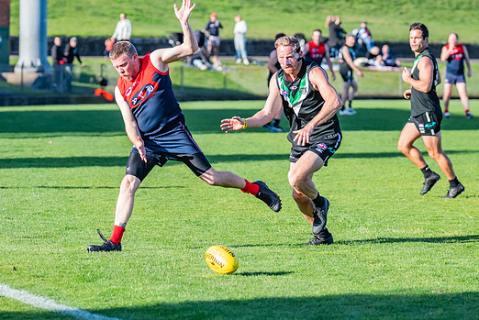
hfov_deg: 8.4
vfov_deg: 5.6
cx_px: 237
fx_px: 3262
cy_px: 125
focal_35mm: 245
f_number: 5.6
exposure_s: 1/1600
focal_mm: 190
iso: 800
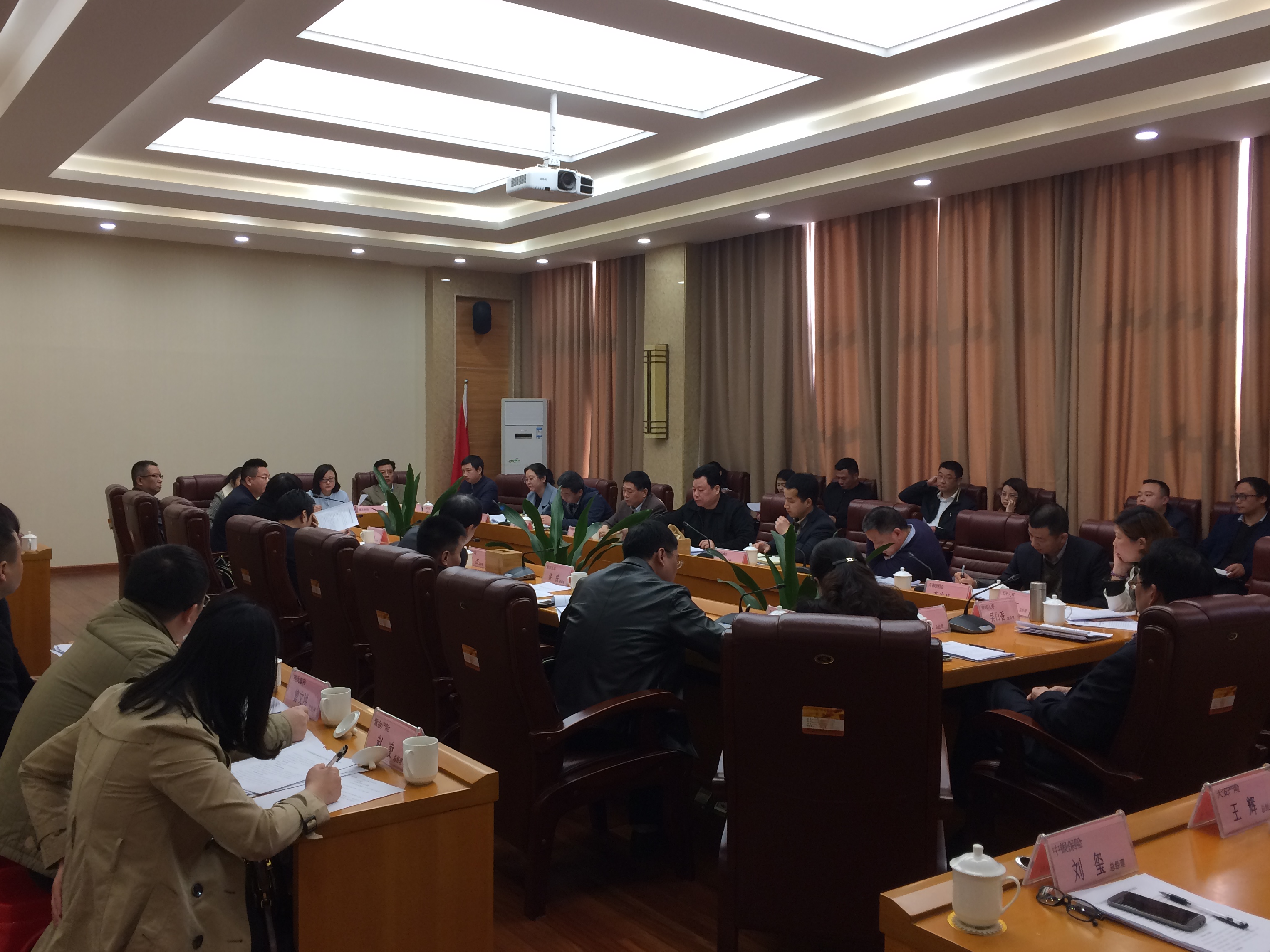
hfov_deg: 58.3
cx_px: 603
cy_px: 473
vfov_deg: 45.4
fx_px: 1137
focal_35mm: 31
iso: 40
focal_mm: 4.15
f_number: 2.2
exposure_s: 1/33
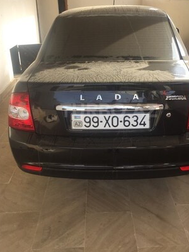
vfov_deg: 51.2
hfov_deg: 39.6
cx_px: 109
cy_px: 110
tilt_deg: -22.4
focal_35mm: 36
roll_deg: +1.2
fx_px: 262
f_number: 2.2
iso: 32
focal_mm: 4.15
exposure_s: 1/314
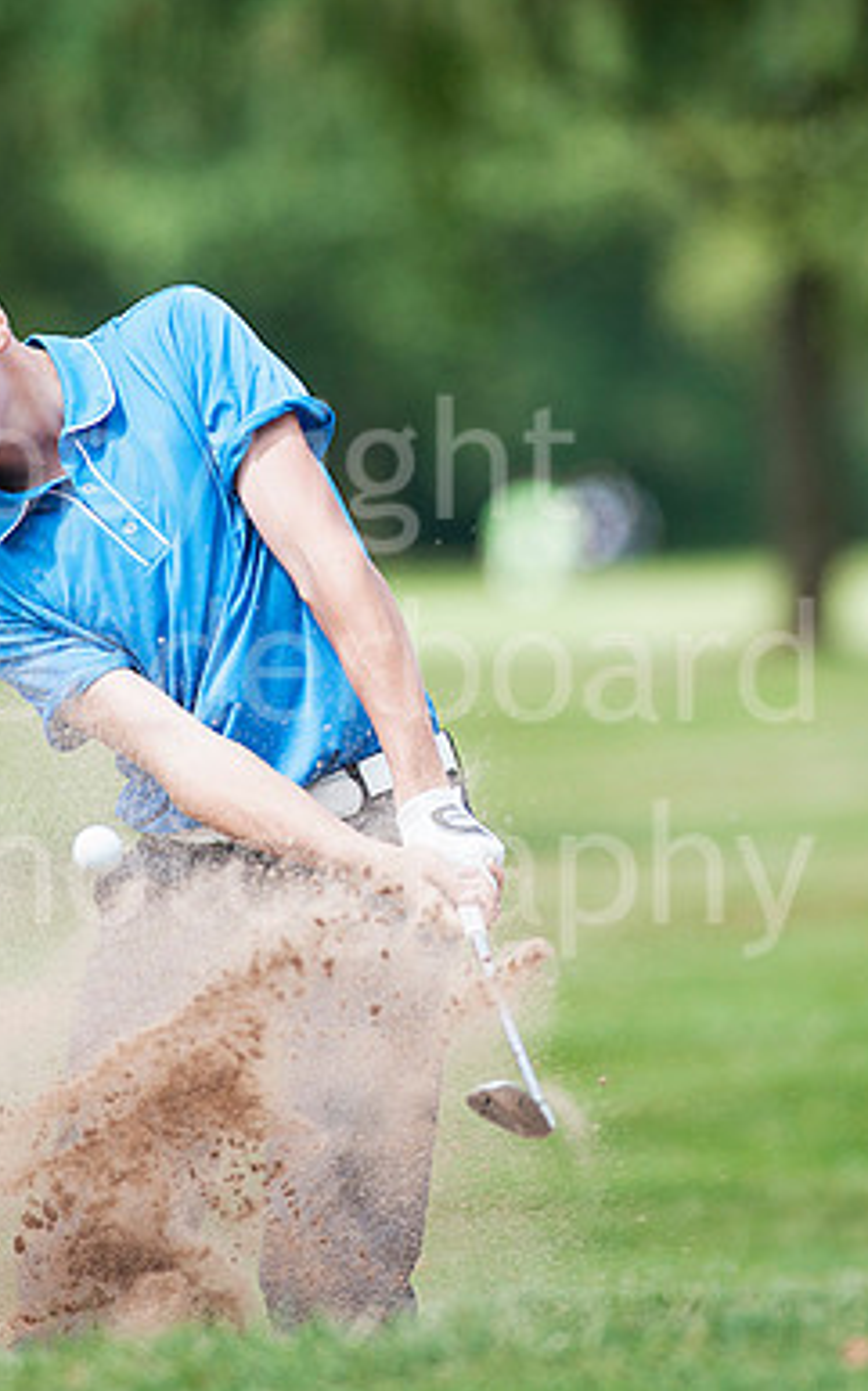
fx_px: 17424
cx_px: 353
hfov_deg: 2.9
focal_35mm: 460
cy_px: 696
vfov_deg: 4.6
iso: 320
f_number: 4
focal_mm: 300
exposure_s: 1/1600
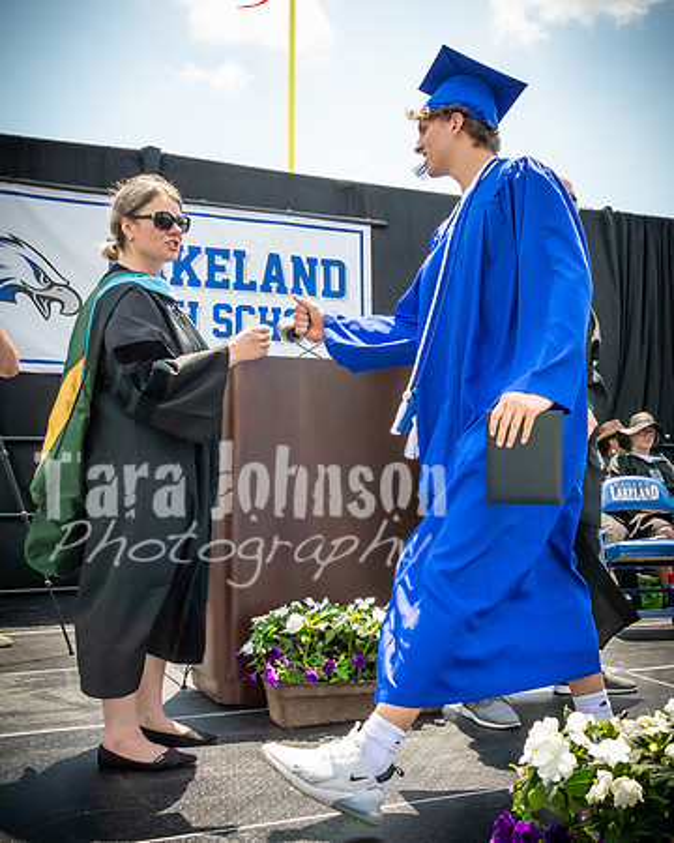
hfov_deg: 34.7
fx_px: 1047
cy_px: 402
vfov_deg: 43.8
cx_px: 525
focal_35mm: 42
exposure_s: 1/800
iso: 200
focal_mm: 19
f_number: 7.1
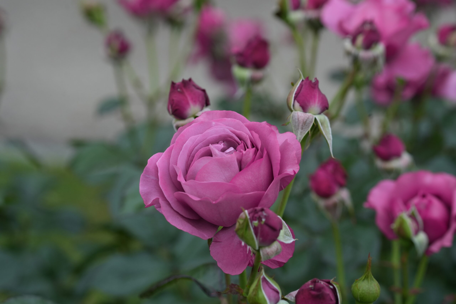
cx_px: 228
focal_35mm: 100
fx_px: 1267
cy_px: 152
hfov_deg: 20.4
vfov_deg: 13.7
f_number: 5.6
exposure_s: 1/500
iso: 1250
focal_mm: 100
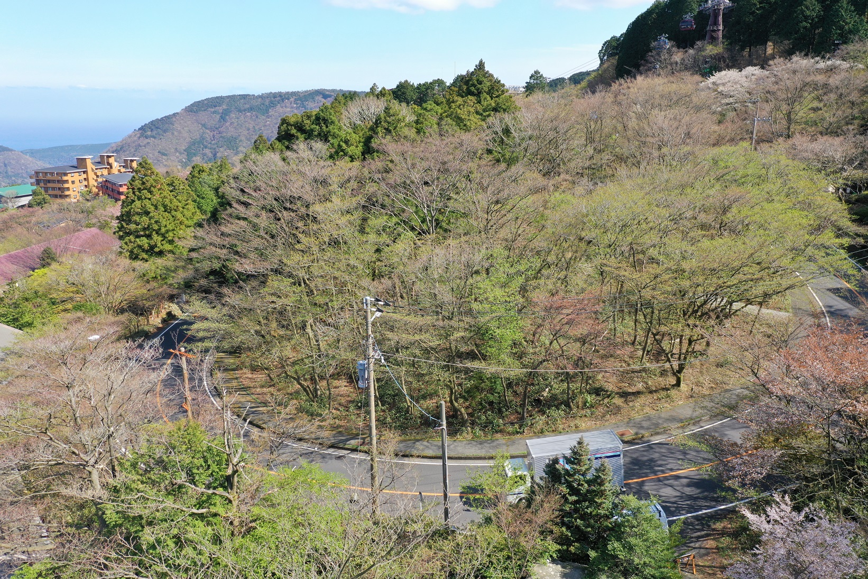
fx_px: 675
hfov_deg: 65.5
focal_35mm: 28
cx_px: 434
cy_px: 290
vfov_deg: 46.4
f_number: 4.5
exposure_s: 1/400
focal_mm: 10.26
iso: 100
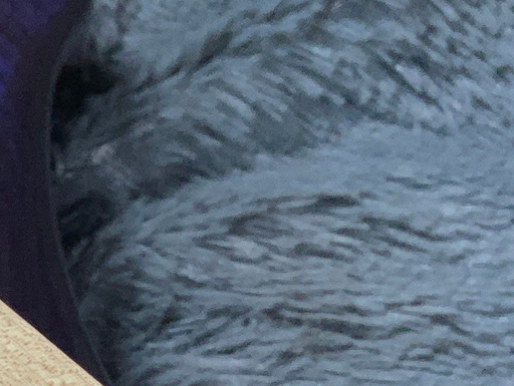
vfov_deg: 10.0
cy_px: 569
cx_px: -147
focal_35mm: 144
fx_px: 2138
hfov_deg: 13.2
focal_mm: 3
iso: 32
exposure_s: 1/312
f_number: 1.8
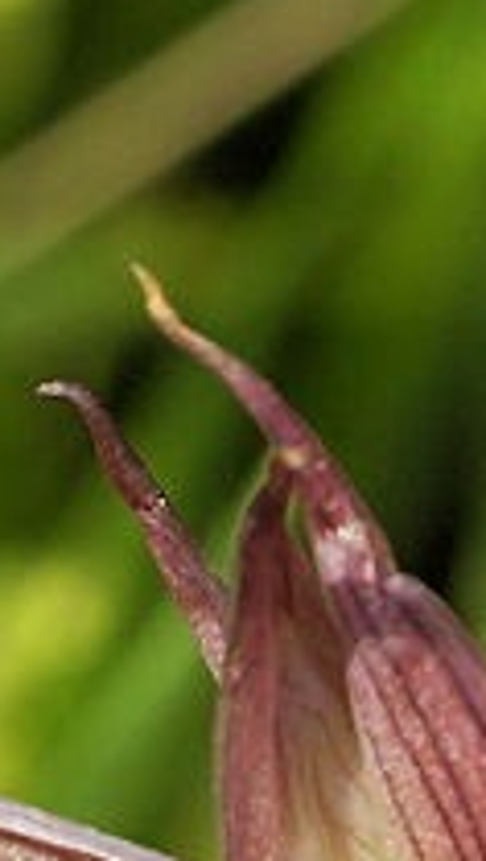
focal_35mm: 540
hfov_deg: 2.3
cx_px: 626
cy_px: 1561
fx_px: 12336
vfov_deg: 4.0
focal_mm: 90
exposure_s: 1/160
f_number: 20
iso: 500
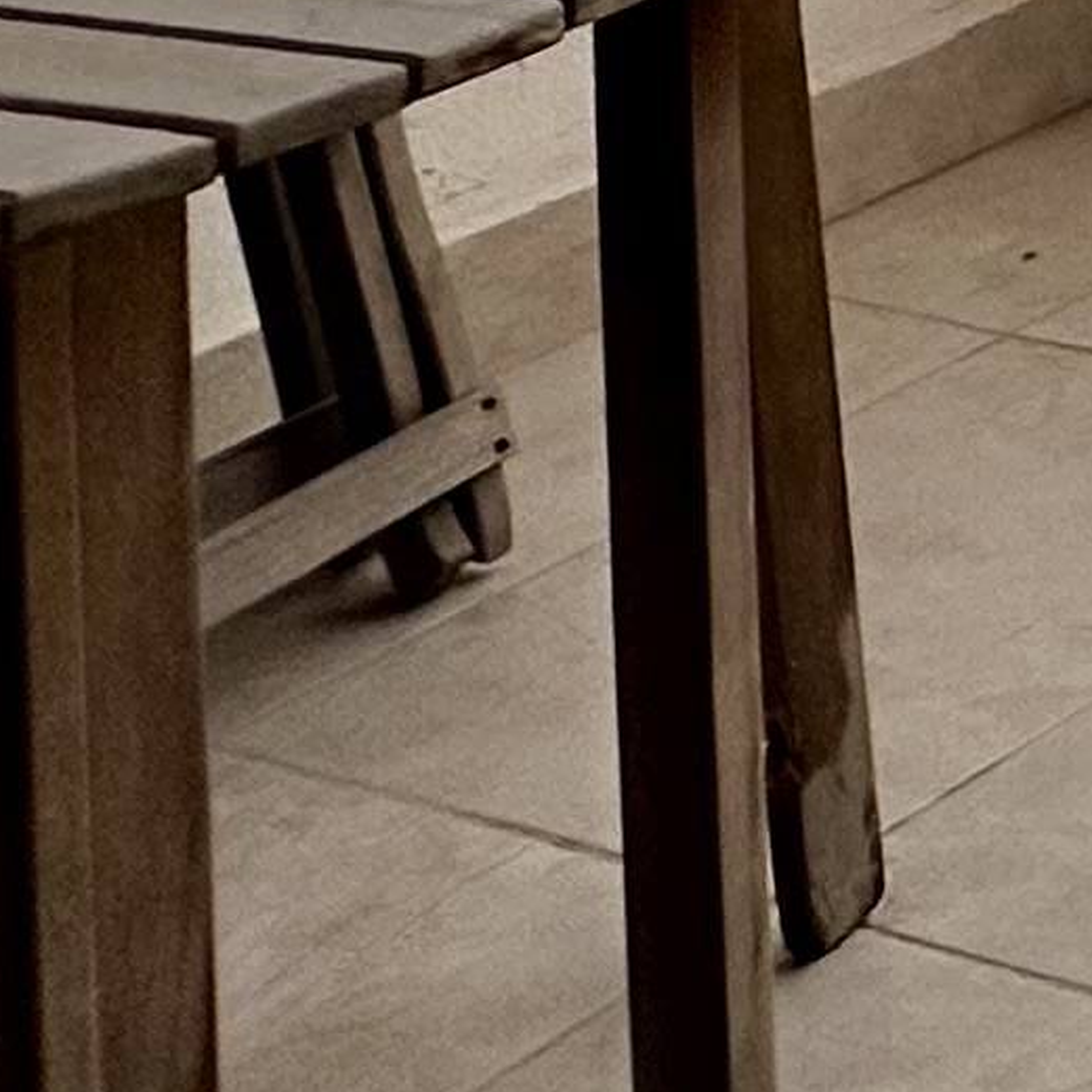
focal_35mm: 96
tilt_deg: -2.1
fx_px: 3426
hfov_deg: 10.6
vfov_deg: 14.1
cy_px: -1319
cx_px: 3480
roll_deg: +1.2
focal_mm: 2.22
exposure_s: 1/3300
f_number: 2.2
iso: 50
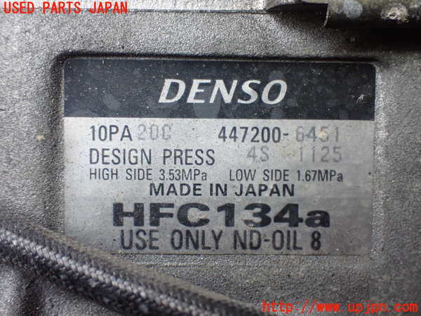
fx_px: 572
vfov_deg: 30.9
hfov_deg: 40.4
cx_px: 210
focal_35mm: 47
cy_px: 158
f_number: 3.1
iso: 800
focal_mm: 8.4
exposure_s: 1/160
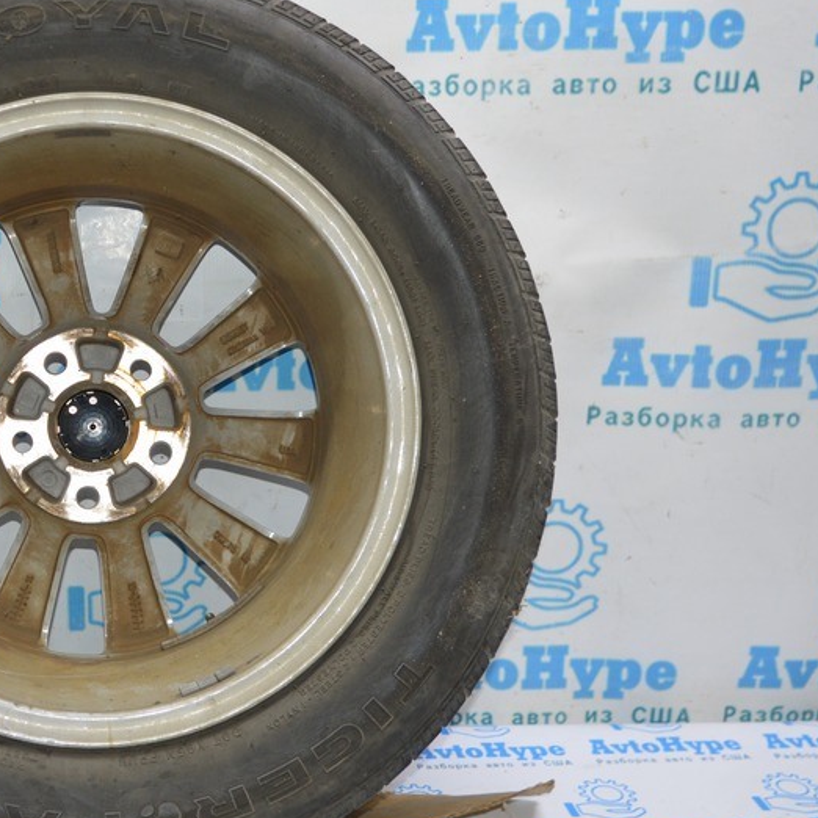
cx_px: 80
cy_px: 419
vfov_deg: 34.0
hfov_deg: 32.3
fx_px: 1337
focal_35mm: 50
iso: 400
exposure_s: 1/60
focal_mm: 20
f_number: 4
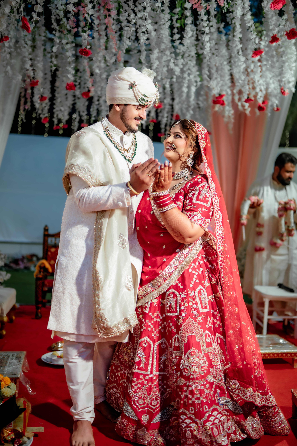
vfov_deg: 54.4
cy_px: 223
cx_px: 148
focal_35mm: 35
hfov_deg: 37.9
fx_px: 433
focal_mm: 35
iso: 160
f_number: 1.4
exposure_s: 1/250
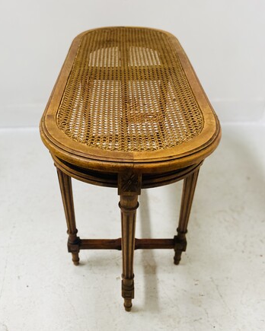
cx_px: 129
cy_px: 170
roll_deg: +0.2
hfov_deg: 51.5
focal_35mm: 28
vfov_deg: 62.2
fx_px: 275
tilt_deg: -39.8
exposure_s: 1/60
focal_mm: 4.25
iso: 400
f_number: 1.8
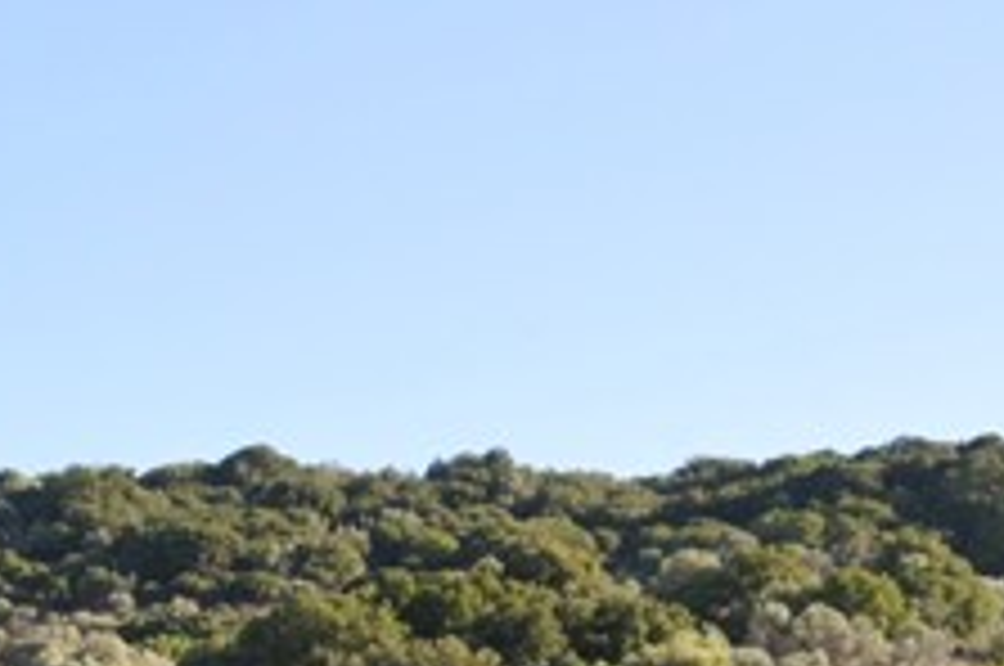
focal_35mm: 124
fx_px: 3453
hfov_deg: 15.1
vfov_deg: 10.0
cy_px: 1449
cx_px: -567
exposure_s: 1/125
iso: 250
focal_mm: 18
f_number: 5.6
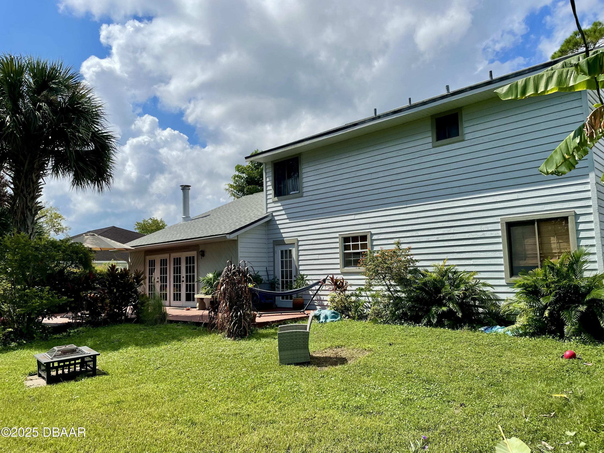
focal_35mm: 26
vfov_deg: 53.1
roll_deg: +2.0
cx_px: 302
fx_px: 454
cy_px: 226
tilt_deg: +5.8
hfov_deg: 67.3
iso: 32
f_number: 1.6
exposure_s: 1/6135
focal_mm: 4.2
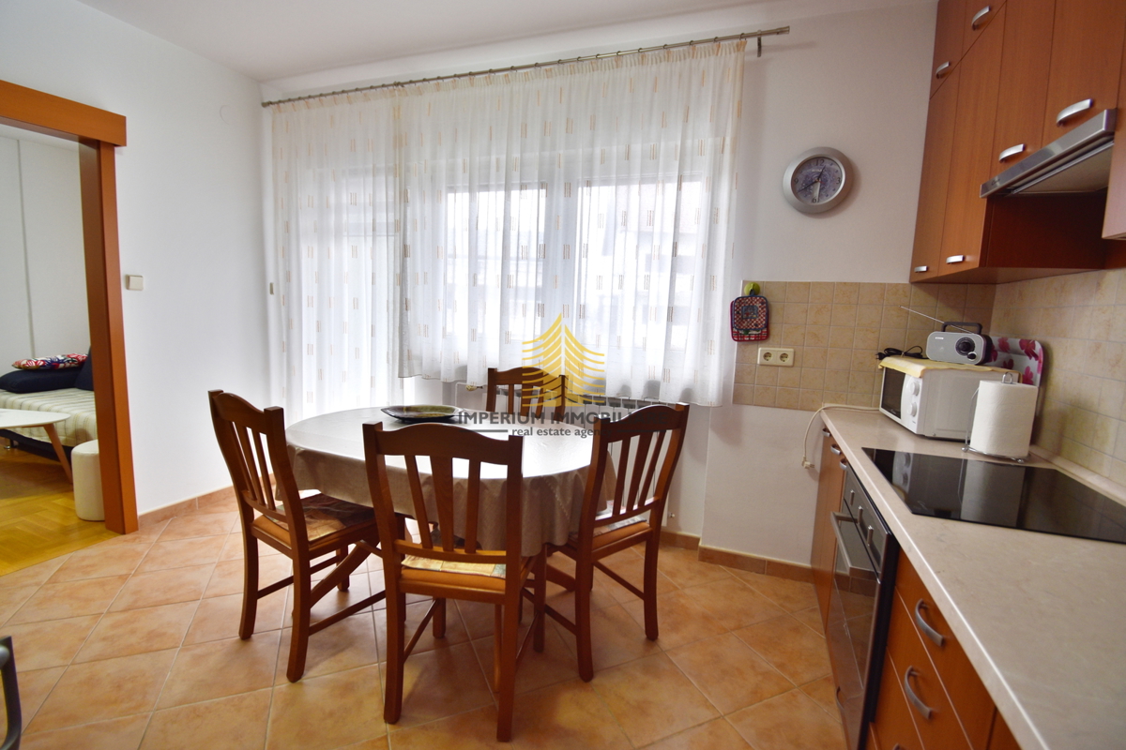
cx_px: 563
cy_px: 375
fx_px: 469
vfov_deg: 77.3
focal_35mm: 15
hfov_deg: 100.4
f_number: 4.5
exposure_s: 1/15
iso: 100
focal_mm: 10
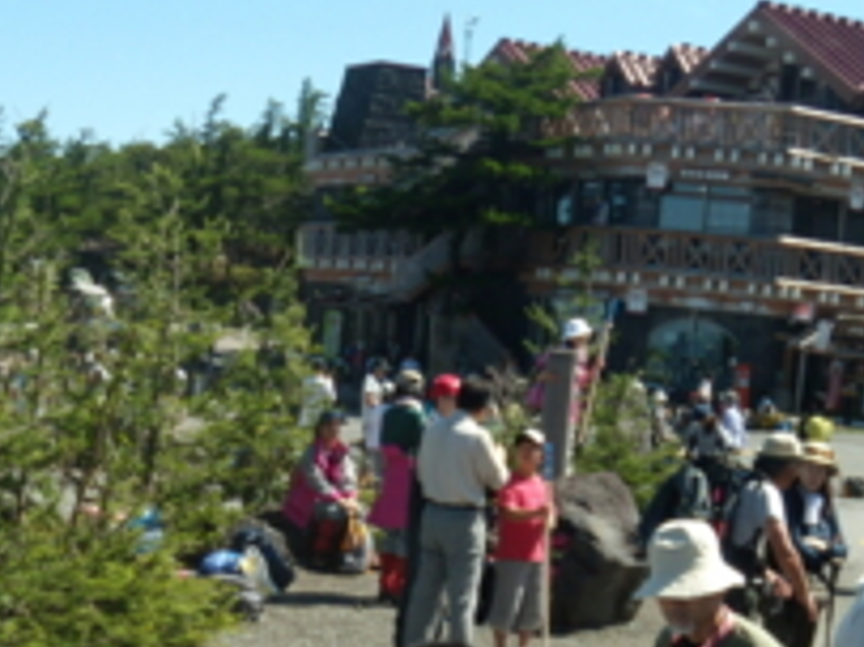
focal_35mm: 71
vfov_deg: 20.4
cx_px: 323
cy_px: 528
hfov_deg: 27.3
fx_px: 1771
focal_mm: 6.4
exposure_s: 1/400
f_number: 3.6
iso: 80
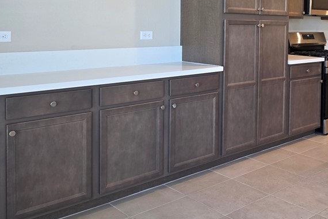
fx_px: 392
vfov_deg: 30.3
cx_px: 290
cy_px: 37
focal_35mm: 43
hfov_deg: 42.1
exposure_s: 1/120
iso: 160
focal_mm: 6.3
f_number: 1.7
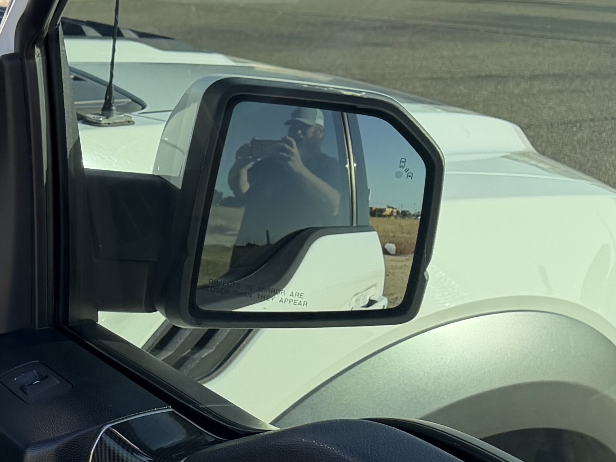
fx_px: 1601
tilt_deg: -17.5
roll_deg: -0.3
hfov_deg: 18.7
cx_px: -356
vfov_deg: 16.3
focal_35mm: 90
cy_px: 365
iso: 100
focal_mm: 6.76
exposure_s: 1/1522
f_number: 1.78
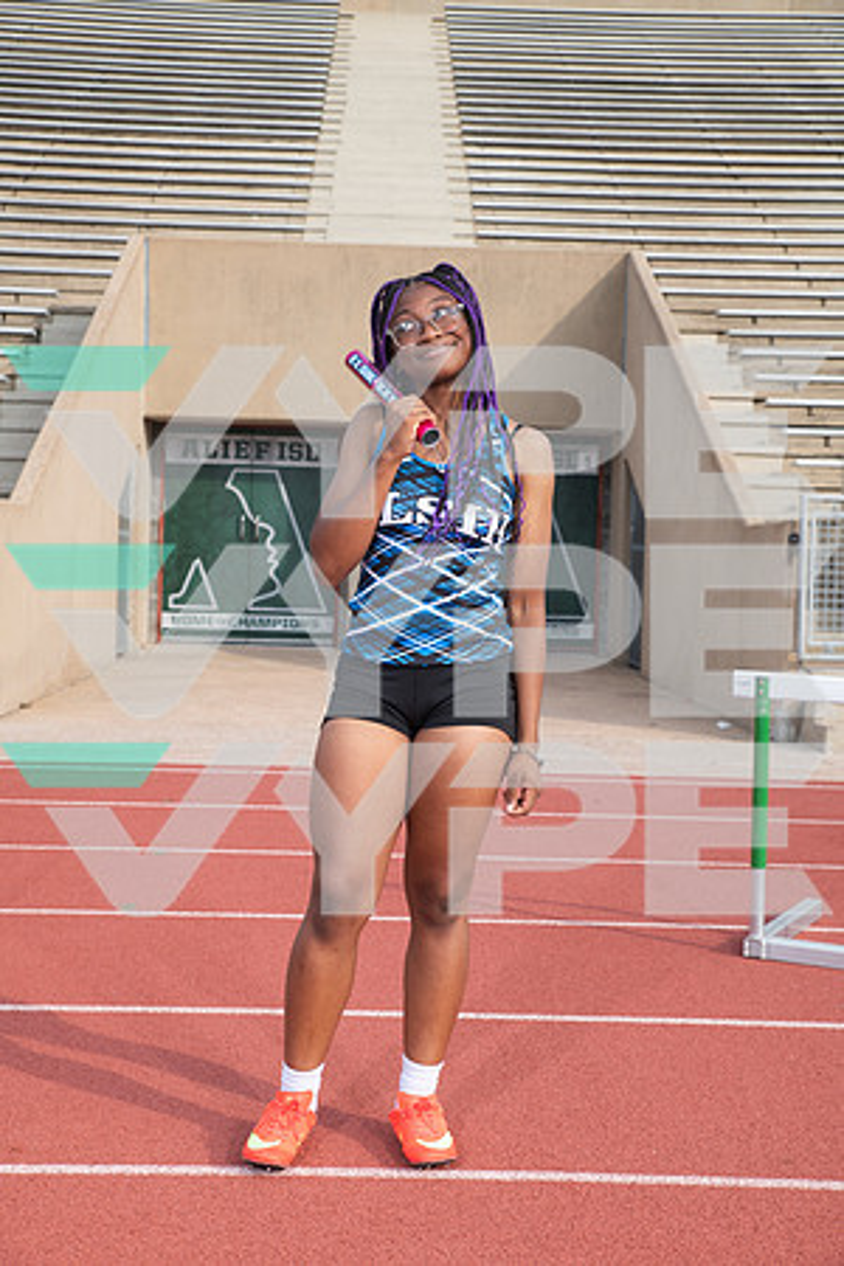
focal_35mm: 55
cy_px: 633
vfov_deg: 36.2
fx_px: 1934
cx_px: 422
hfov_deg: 24.6
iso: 160
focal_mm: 55
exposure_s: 1/320
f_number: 8
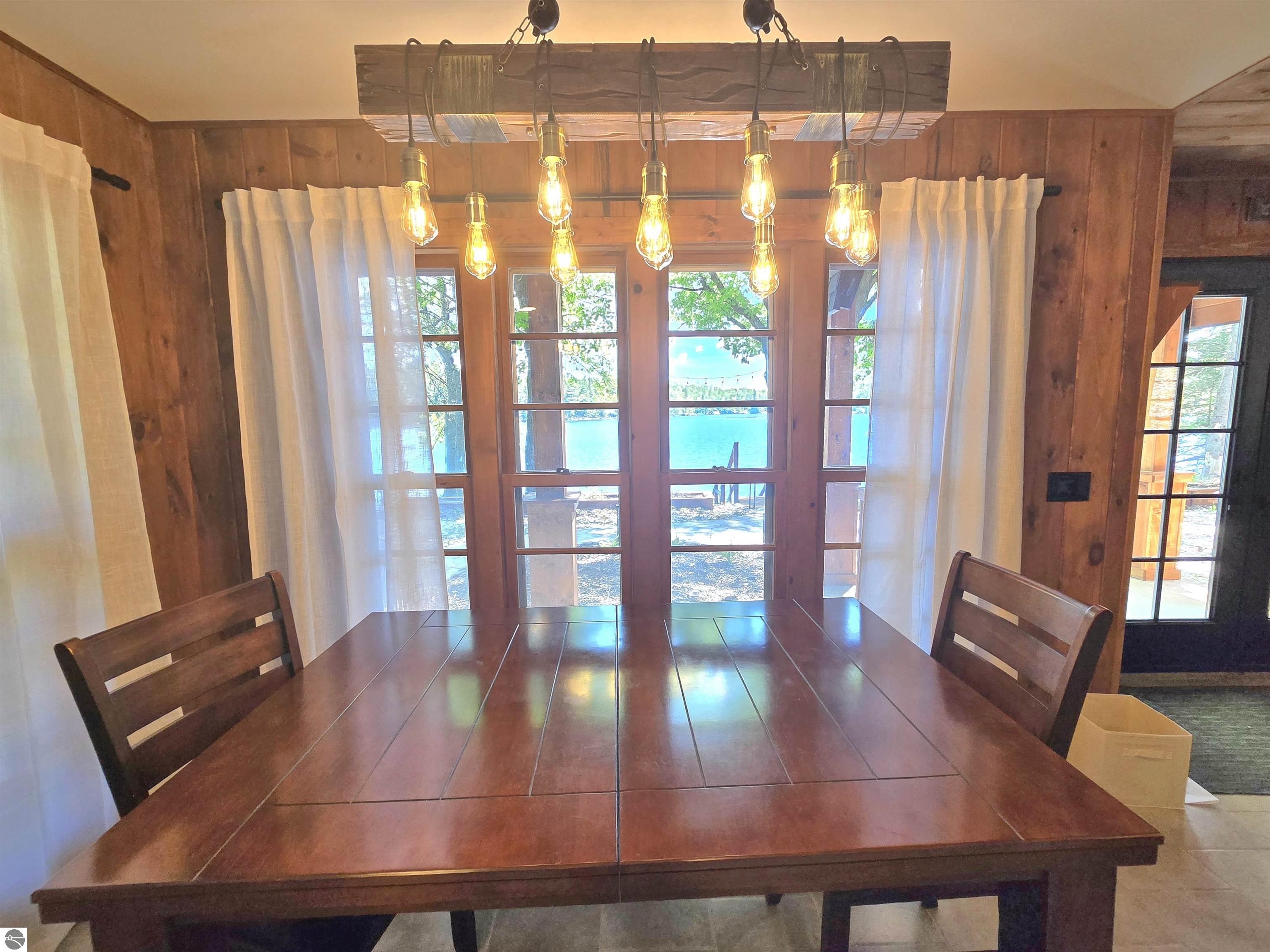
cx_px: 635
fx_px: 477
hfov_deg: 106.2
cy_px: 476
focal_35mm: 13
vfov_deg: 89.9
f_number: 2.2
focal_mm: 2.2
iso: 80
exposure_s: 1/120
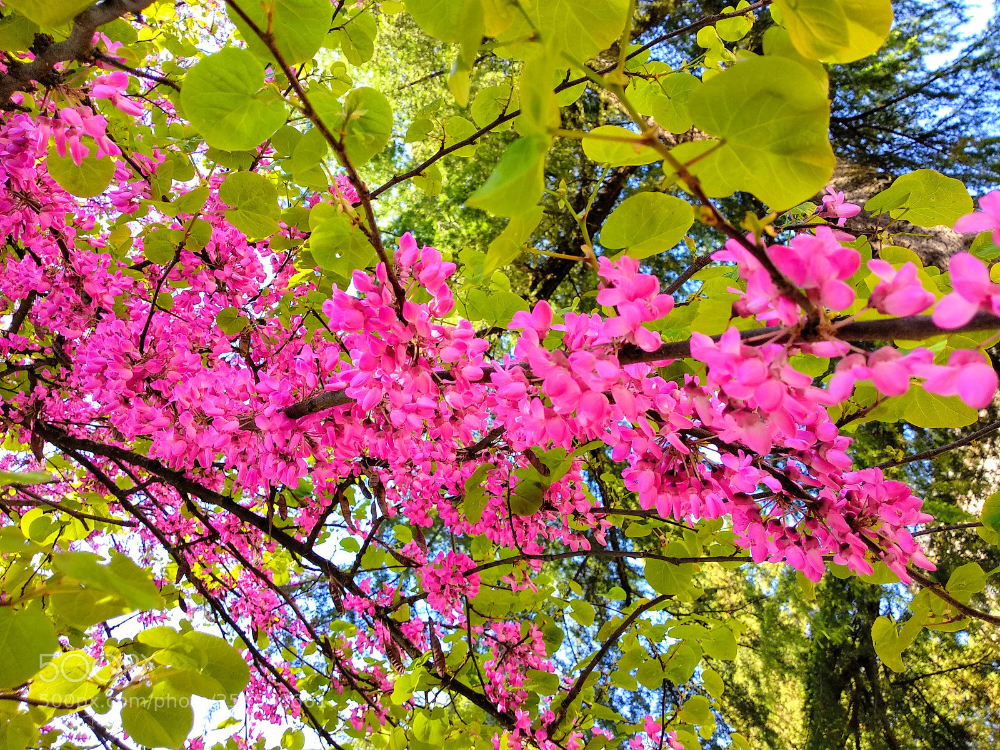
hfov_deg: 67.3
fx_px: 751
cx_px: 500
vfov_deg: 53.1
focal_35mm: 26
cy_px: 375
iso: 125
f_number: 2.2
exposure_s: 1/101
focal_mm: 3.81
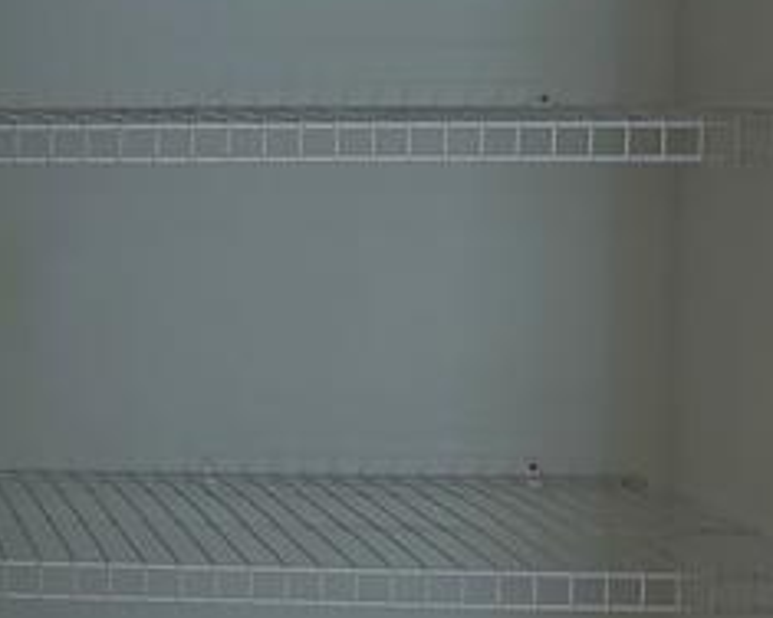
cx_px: -457
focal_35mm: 102
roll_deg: +0.1
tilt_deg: -3.6
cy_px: 220
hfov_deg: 16.7
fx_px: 2334
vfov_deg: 15.1
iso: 200
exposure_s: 1/120
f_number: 1.78
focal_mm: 6.86
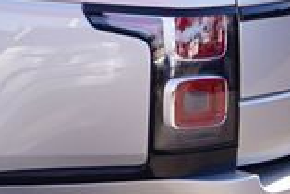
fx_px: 1032
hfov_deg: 15.5
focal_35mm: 128
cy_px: 42
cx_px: -37
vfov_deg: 10.7
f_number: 7.1
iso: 100
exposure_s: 1/80
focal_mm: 21
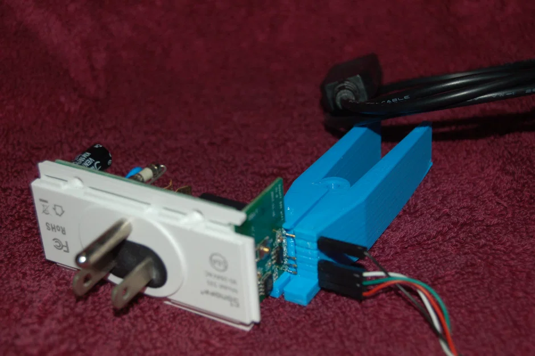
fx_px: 1158
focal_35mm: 78
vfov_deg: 17.5
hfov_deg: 26.0
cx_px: 268
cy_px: 178
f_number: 5.6
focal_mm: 52
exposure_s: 1/60
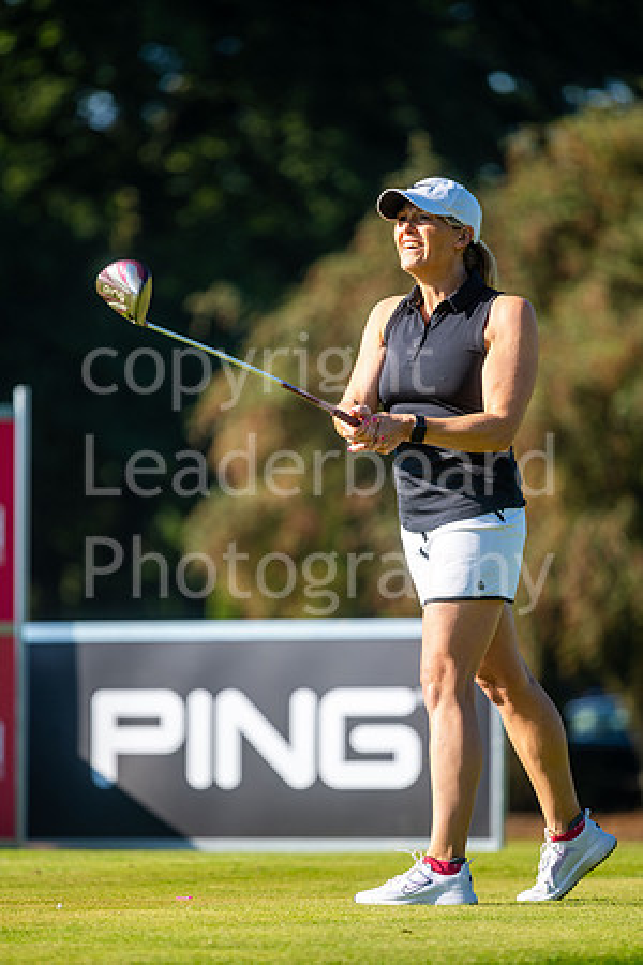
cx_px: 322
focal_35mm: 300
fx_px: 8037
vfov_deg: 6.9
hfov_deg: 4.6
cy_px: 482
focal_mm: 300
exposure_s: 1/1600
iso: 250
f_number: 4
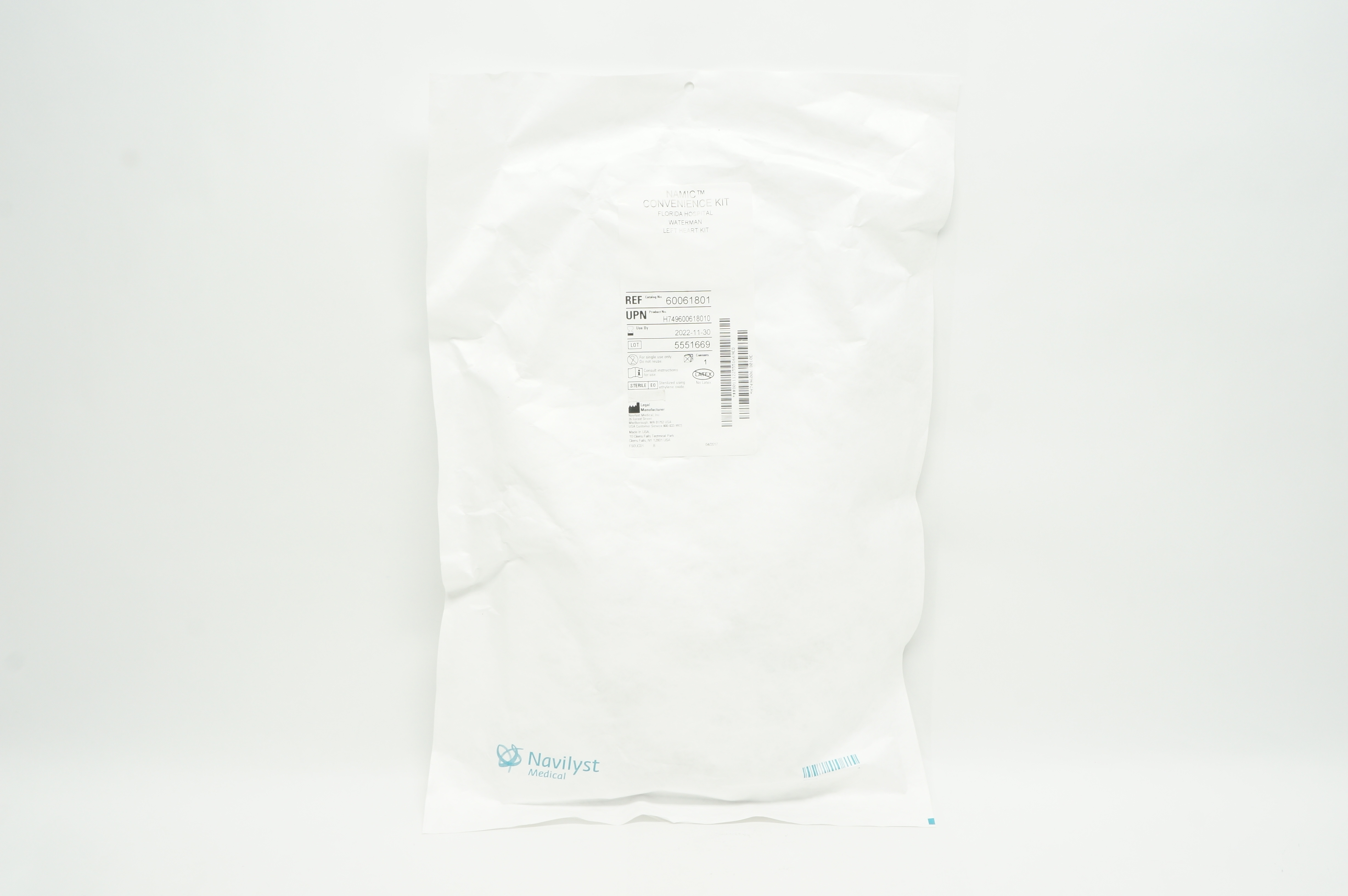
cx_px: 674
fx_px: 1403
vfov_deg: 35.4
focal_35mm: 38
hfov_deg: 51.3
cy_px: 448
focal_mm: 25
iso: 400
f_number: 11
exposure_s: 1/15
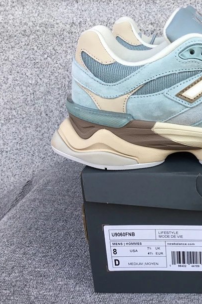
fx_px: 404
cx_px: 213
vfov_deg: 41.1
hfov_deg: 26.2
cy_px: 148
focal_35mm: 48
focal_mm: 3.3
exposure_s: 1/133
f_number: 2.4
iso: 25
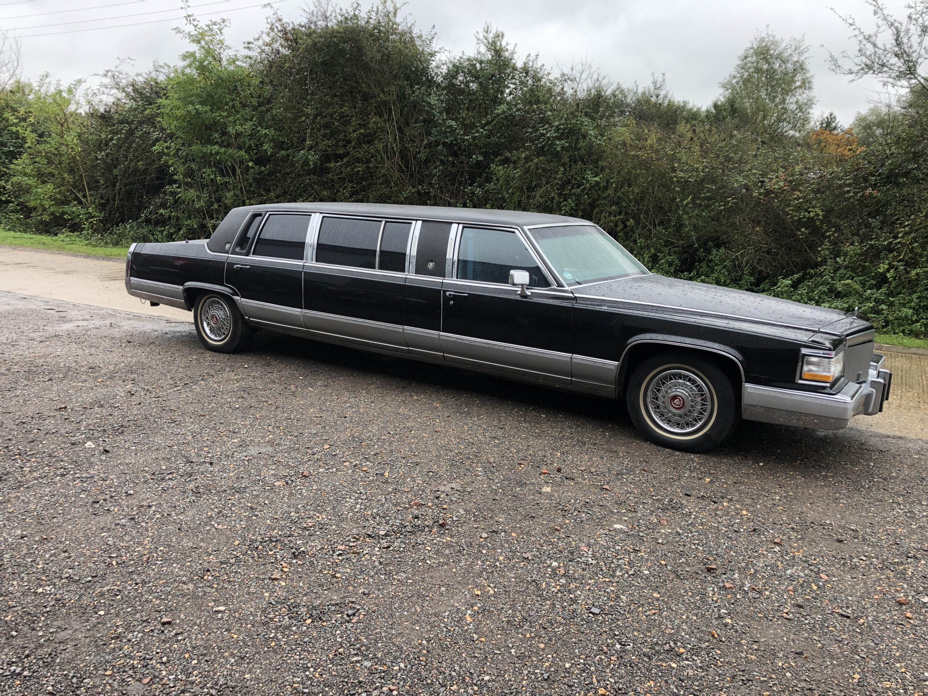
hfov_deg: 63.4
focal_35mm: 28
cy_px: 348
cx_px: 464
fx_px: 751
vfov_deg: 49.7
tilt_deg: -11.4
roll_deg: -0.5
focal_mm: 3.99
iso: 32
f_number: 1.8
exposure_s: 1/120
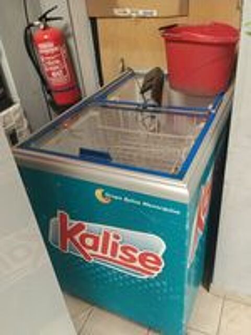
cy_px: 168
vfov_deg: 61.7
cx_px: 126
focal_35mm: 29
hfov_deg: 48.2
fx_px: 280
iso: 500
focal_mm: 4.22
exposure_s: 1/25
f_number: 1.8
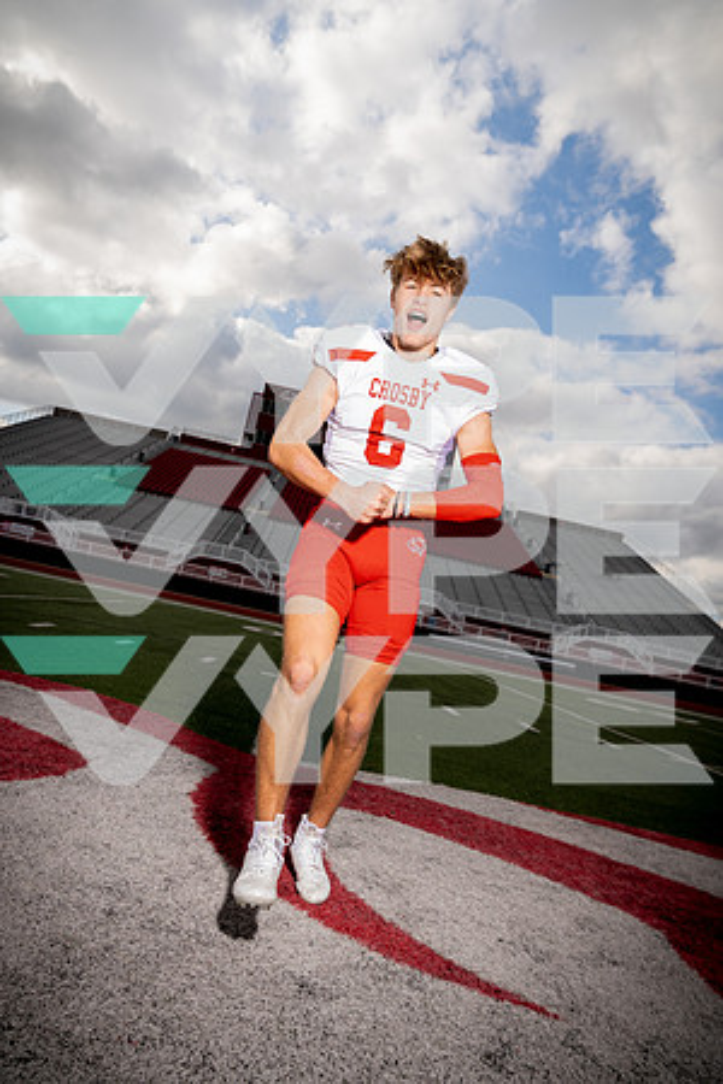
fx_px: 723
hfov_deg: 53.1
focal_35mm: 24
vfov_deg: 73.7
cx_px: 362
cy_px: 542
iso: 200
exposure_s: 1/1000
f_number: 4.5
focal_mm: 24
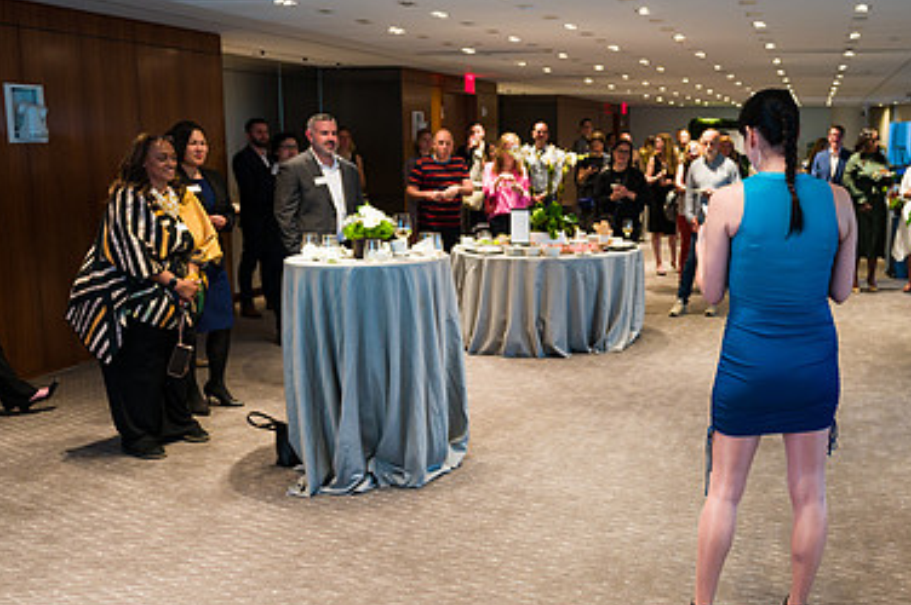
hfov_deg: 50.6
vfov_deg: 35.8
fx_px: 935
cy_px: 273
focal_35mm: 37
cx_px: 635
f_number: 4
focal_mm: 24
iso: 640
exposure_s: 1/80
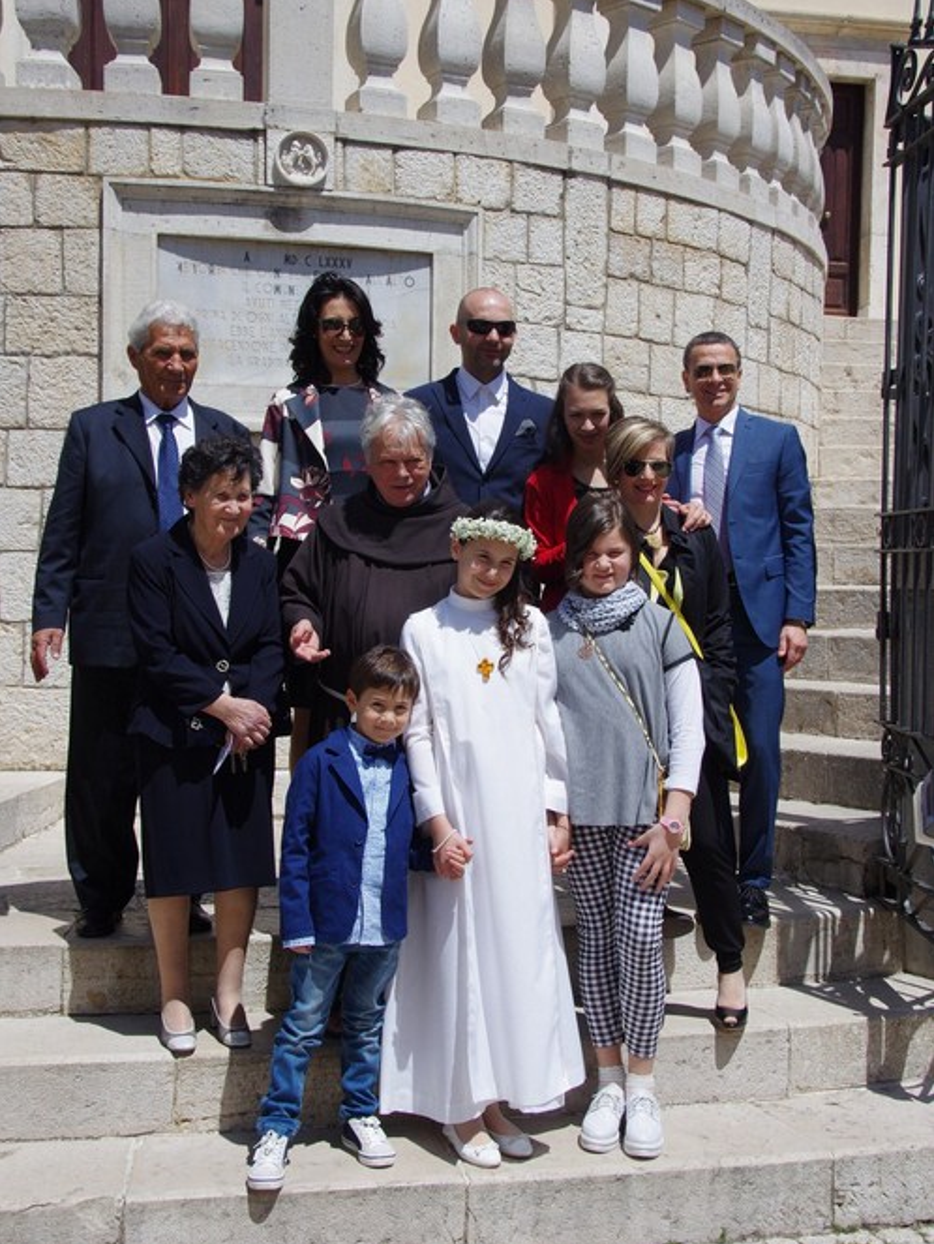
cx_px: 467
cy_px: 565
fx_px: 1797
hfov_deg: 29.1
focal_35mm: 50
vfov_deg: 38.1
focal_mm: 31
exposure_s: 1/320
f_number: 10
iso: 200
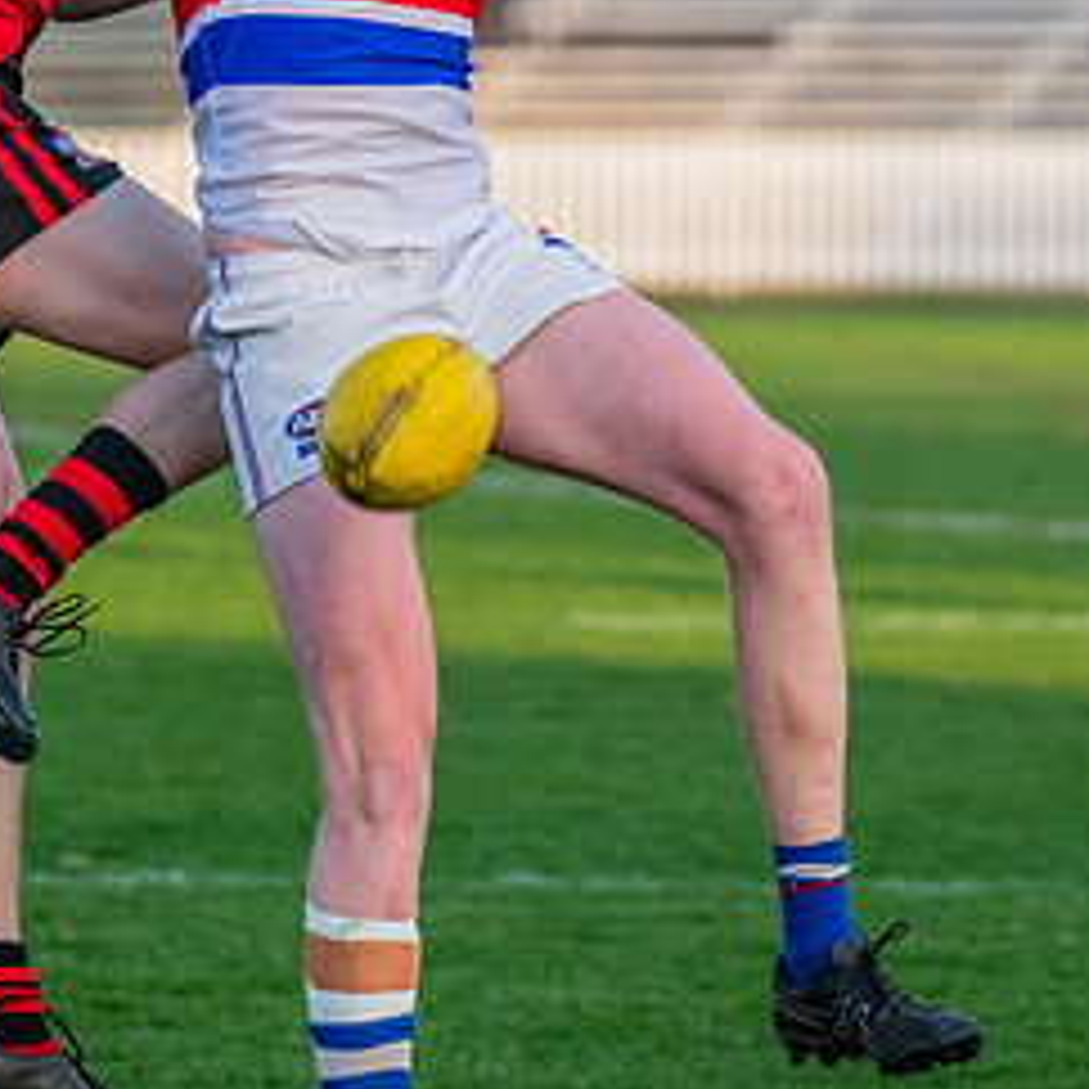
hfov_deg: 3.1
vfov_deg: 3.1
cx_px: 635
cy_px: 21
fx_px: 20359
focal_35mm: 572
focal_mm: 210
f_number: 4.5
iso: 800
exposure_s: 1/1250
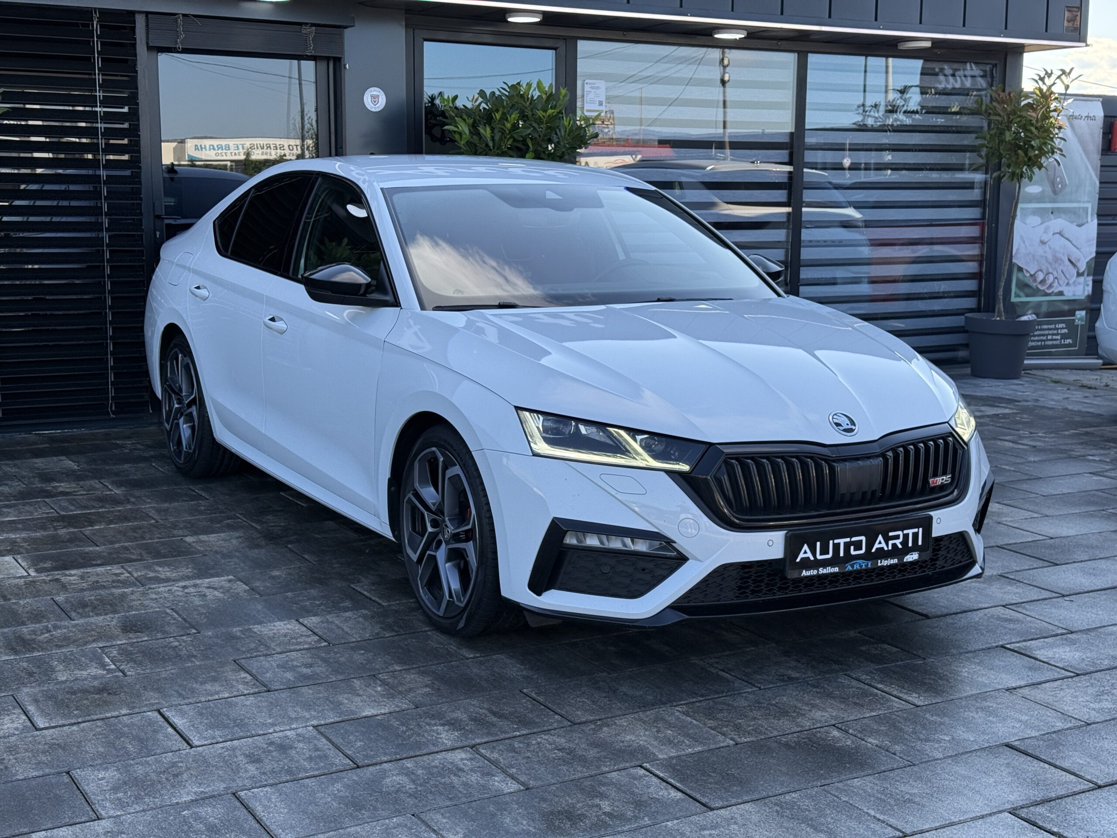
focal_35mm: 48
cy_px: 419
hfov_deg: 39.7
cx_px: 558
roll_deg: -0.3
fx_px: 1549
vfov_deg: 30.3
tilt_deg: -8.0
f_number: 1.78
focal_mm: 6.76
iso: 80
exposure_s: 1/1307
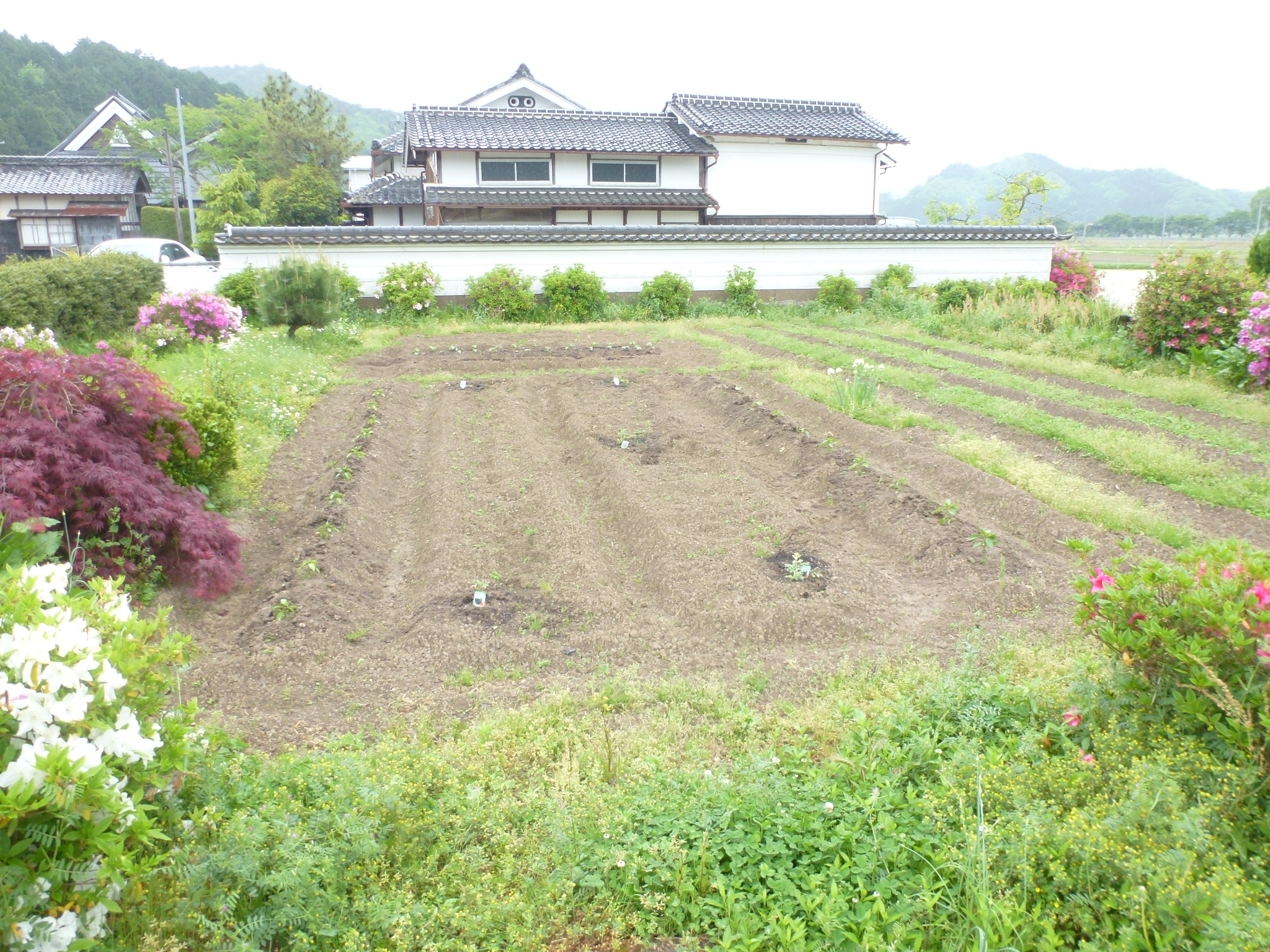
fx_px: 881
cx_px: 635
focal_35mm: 24
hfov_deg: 71.6
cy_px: 476
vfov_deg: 56.8
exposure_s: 1/80
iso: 100
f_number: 3.3
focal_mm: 4.3
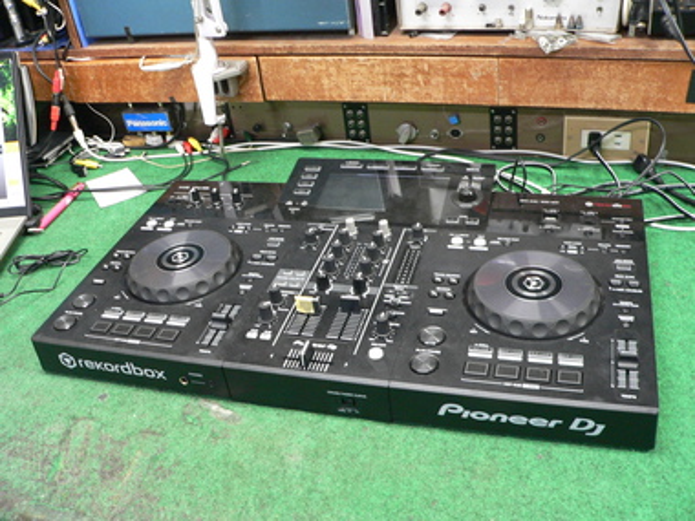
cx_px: 348
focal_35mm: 36
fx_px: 723
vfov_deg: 39.7
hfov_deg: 51.4
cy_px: 260
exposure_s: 1/6
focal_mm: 6
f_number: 2.8
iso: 200
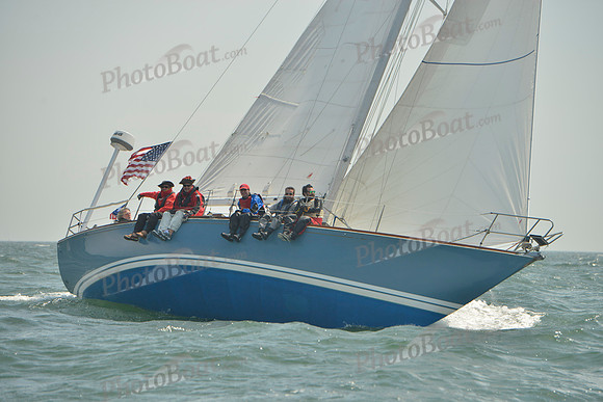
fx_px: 3016
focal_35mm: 180
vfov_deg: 7.6
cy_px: 201
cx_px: 302
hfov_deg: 11.4
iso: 200
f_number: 6.3
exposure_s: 1/1250
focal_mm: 180
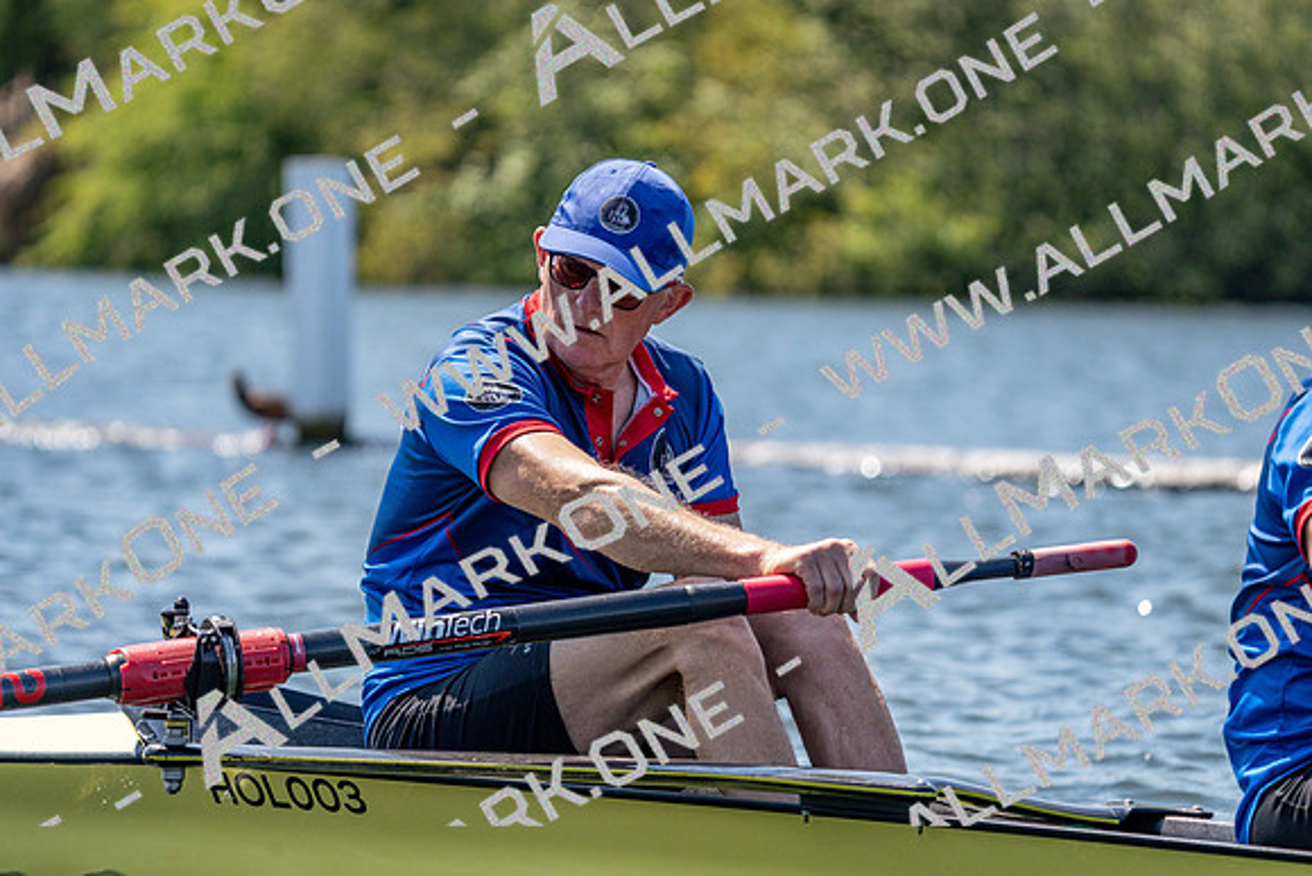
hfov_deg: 7.9
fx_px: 9514
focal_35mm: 261
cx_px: 656
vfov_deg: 5.3
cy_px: 438
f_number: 5.6
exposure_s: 1/2000
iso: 400
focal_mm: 261
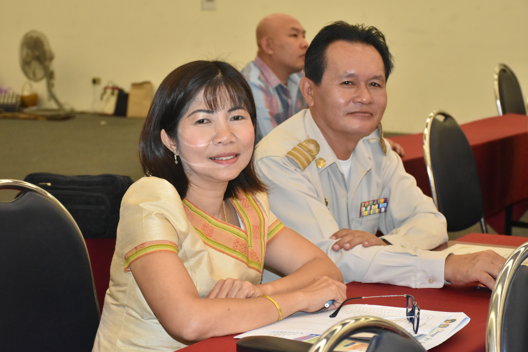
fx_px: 1100
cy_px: 176
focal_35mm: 75
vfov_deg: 18.2
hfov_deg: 27.0
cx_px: 264
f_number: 6.3
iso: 2500
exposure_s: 1/160
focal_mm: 50
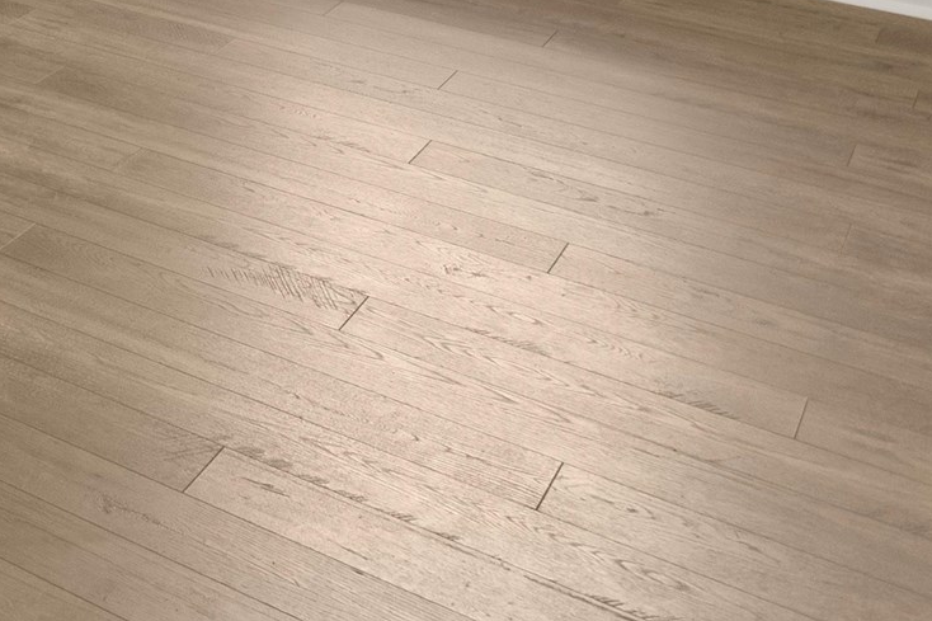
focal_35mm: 67
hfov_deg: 20.6
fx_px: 1734
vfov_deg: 15.8
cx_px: -767
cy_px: -636
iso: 800
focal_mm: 16
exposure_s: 1/15
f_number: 8
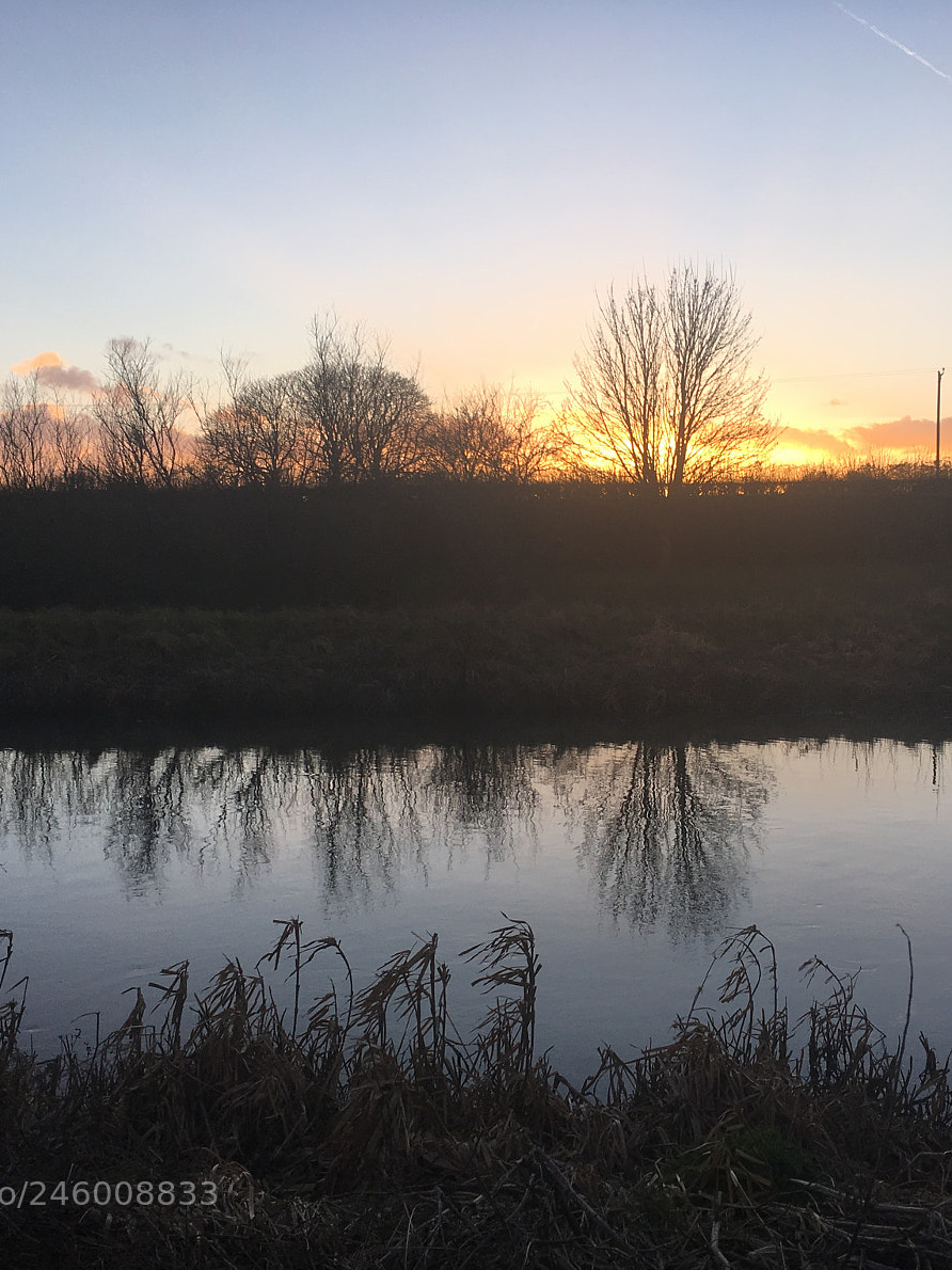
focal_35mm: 39
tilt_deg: -2.5
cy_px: 637
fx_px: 1431
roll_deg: +0.6
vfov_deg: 47.9
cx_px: 513
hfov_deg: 36.8
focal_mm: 4.15
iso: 25
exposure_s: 1/432
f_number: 2.2
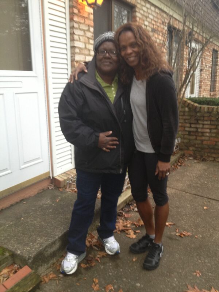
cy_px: 146
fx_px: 295
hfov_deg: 40.7
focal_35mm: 35
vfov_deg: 52.6
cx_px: 110
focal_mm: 4.28
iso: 100
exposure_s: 1/20
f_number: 2.4
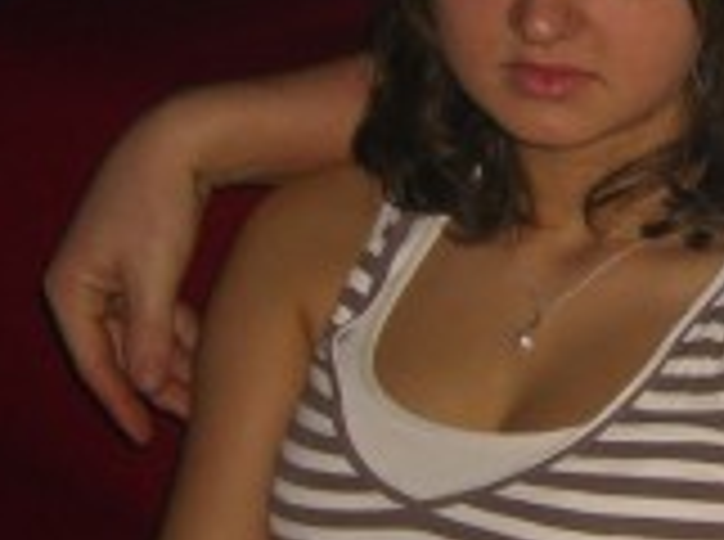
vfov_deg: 10.4
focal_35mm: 142
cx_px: 805
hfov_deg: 13.6
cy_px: 302
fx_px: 2963
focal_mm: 7.9
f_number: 2.8
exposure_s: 1/60
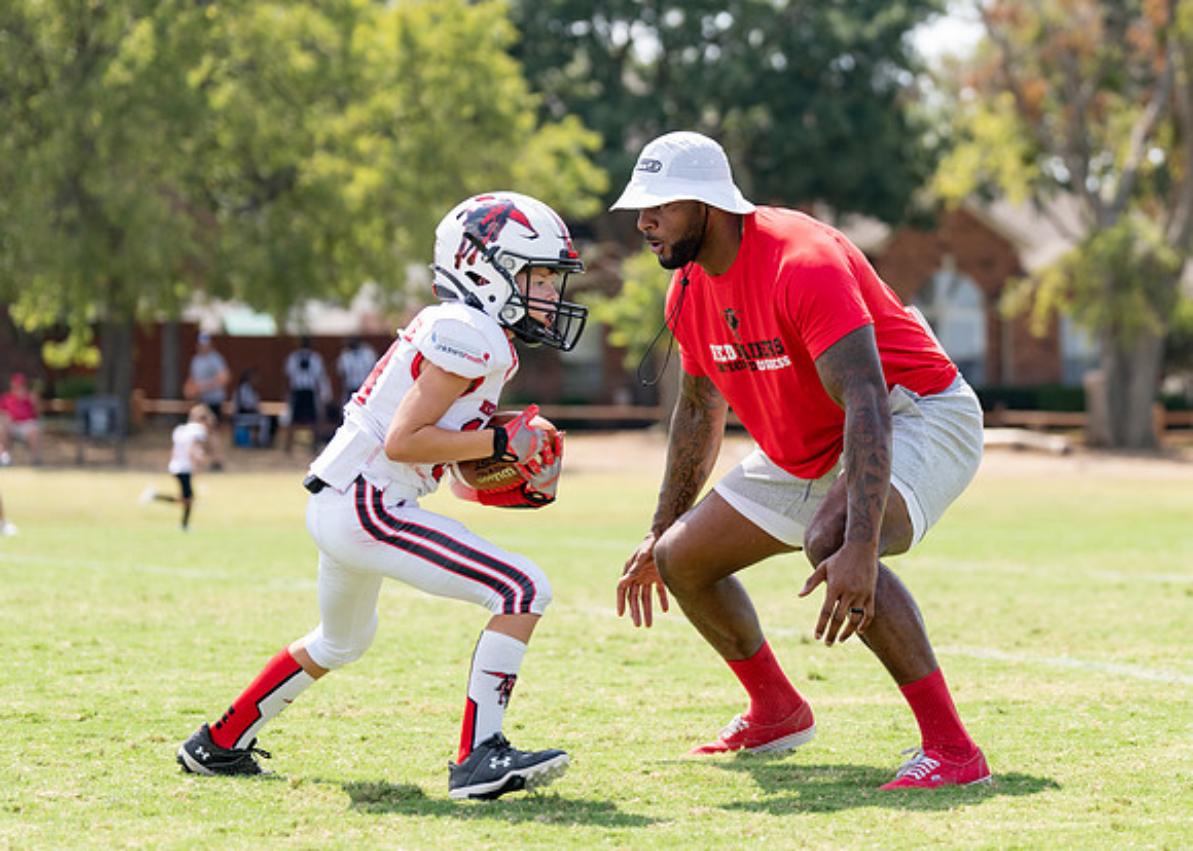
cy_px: 306
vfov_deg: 10.9
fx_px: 4440
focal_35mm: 131
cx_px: 819
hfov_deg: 15.3
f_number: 2.8
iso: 200
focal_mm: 95
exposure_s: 1/1600
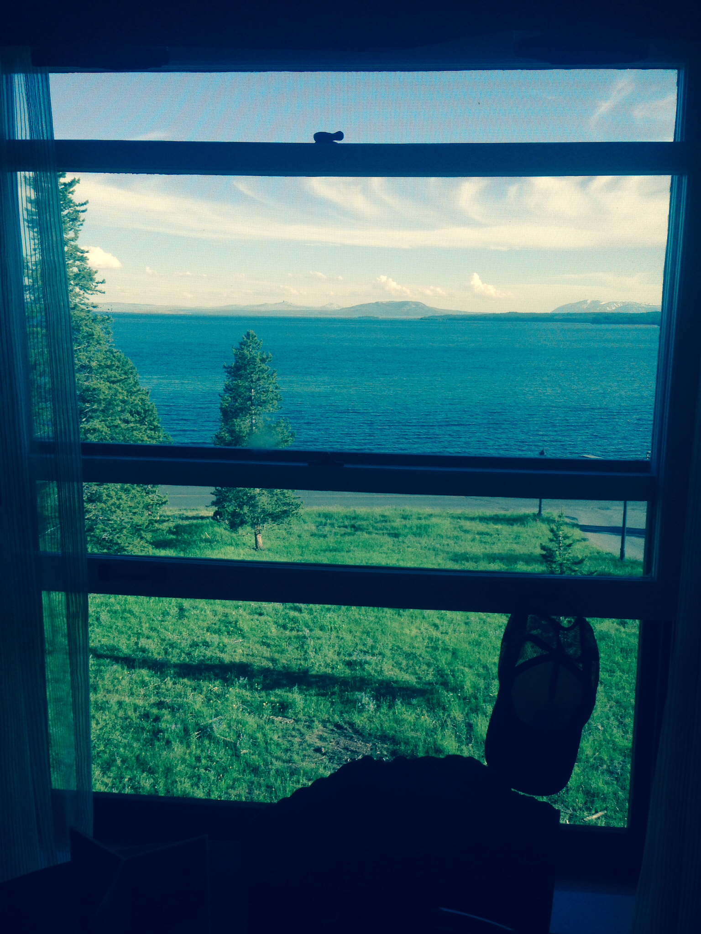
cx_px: 350
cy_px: 467
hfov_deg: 42.9
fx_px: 891
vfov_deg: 55.4
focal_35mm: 33
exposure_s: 1/630
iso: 50
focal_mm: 4.12
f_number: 2.4
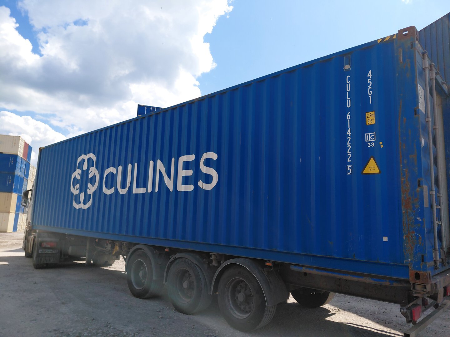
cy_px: 168
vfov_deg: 54.9
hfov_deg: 69.4
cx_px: 225
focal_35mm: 25
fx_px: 325
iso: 50
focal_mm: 4.69
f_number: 1.8
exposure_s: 1/2326
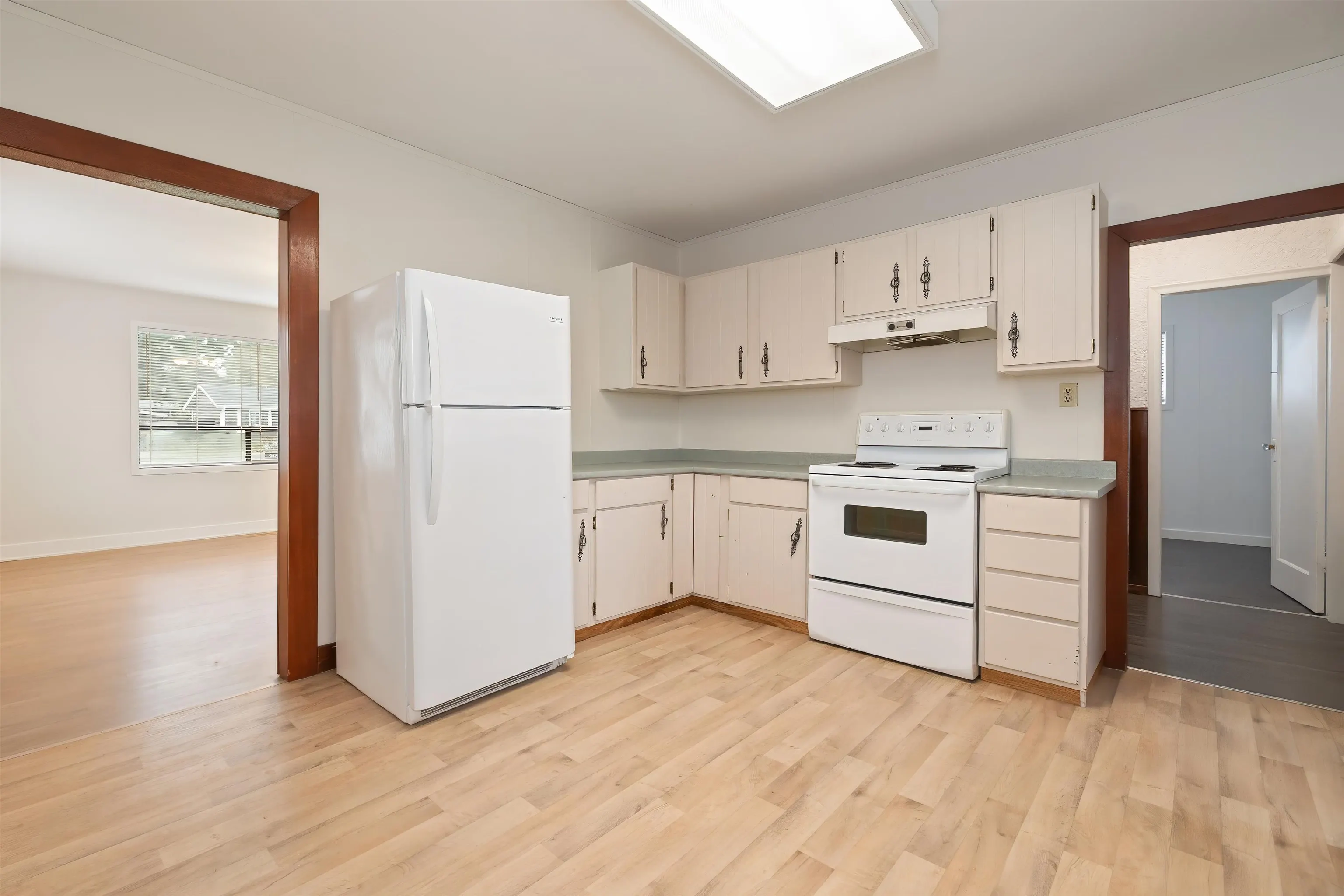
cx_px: 672
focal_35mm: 15
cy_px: 448
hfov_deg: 100.4
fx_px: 560
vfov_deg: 77.3
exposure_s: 1/50
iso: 320
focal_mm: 10
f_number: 7.1
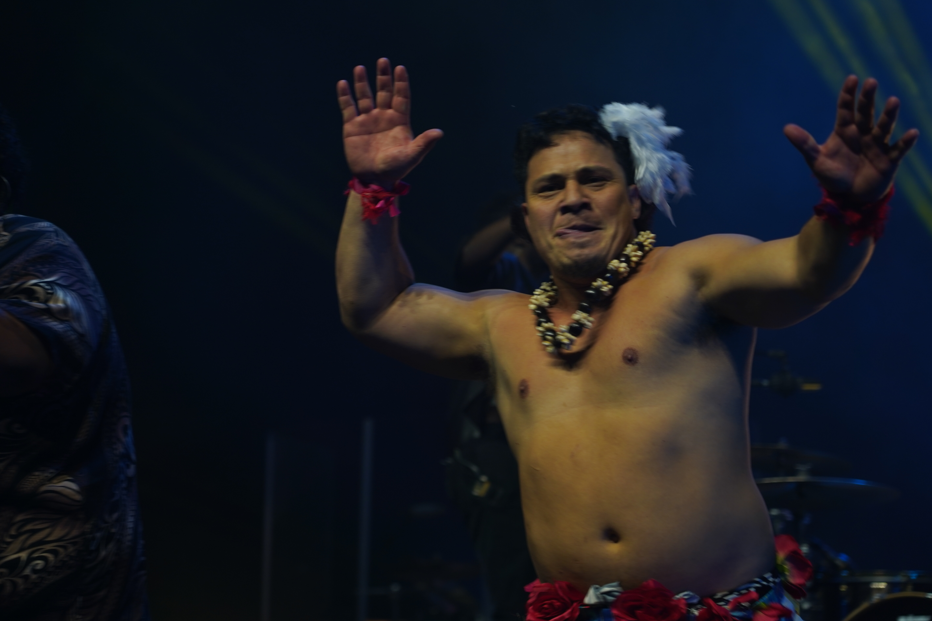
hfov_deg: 18.4
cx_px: 444
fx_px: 2873
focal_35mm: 111
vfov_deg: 12.3
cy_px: 315
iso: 320
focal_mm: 105
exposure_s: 1/125
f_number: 4
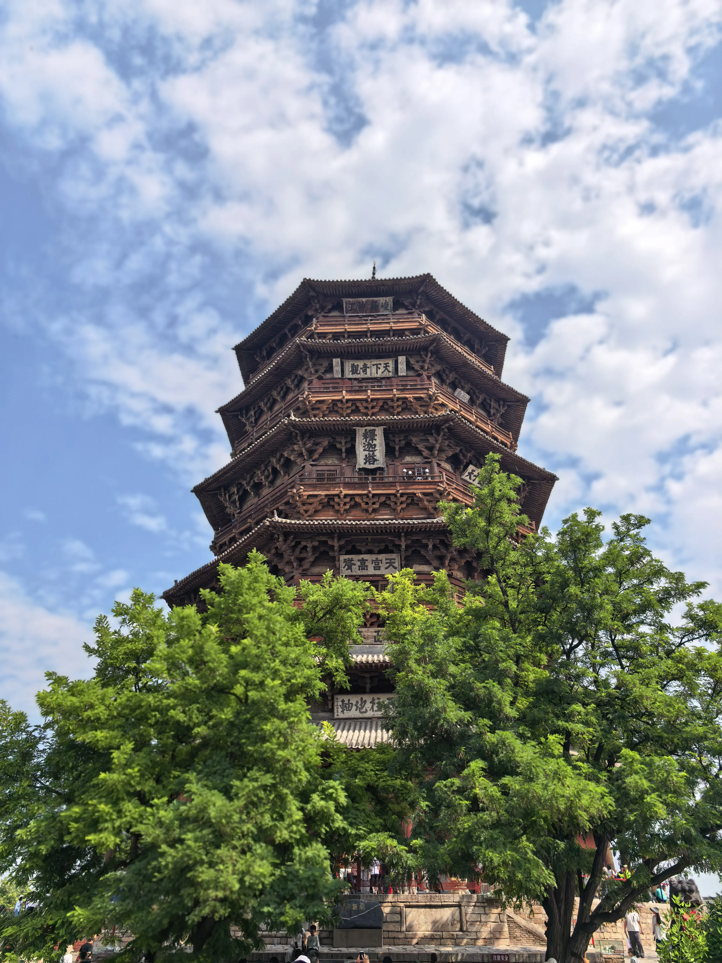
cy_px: 482
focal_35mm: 24
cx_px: 361
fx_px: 667
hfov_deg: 56.8
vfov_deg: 71.6
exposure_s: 1/6173
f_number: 2
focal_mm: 6.98
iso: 50
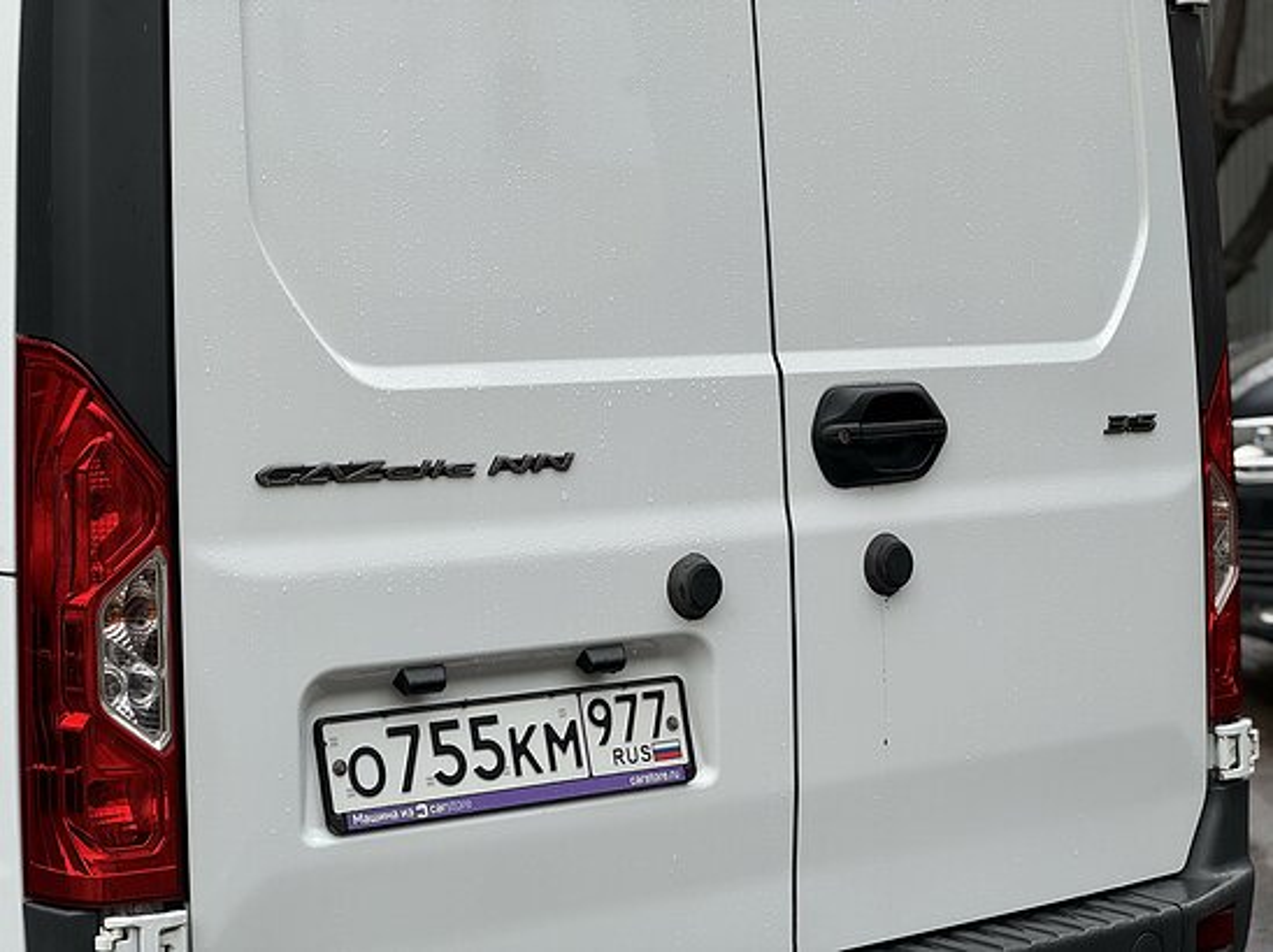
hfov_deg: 25.4
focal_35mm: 77
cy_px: 476
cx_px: 636
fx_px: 2829
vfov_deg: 19.1
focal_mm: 9
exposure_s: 1/101
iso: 25
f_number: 2.8
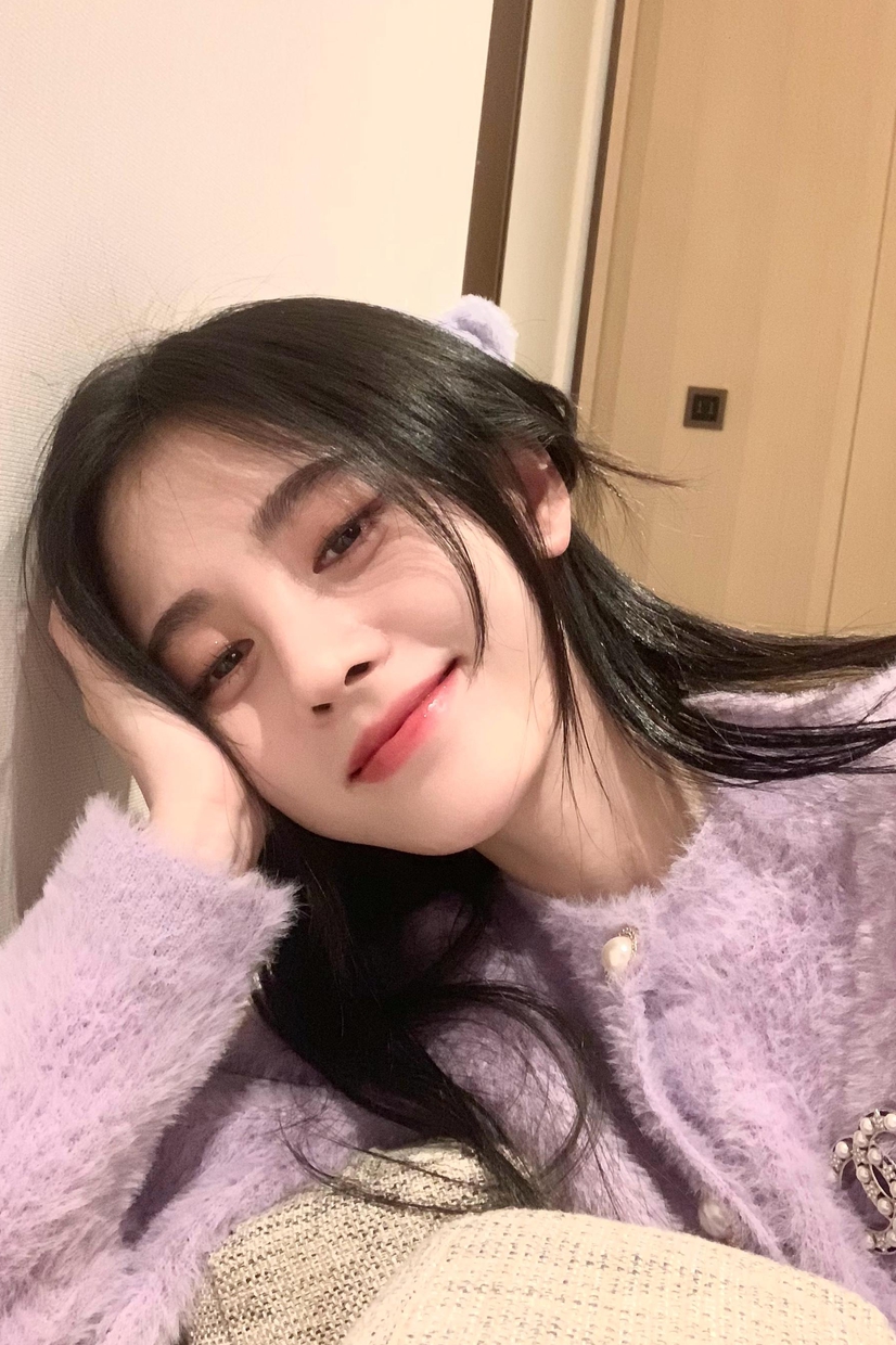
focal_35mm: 34
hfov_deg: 38.8
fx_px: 1270
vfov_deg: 55.8
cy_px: 667
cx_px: 497
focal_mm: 2.87
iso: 500
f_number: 2.2
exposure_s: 1/24
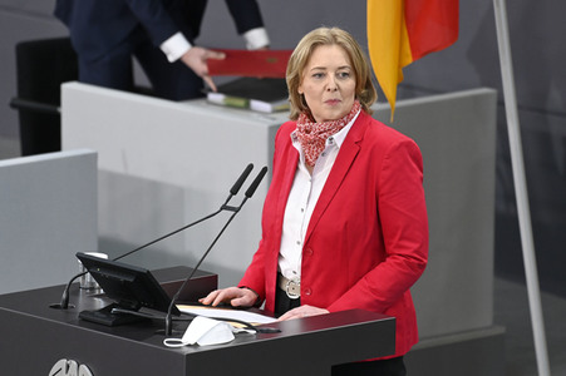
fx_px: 5656
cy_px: 188
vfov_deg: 3.8
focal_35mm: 360
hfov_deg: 5.7
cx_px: 283
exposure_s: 1/400
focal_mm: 360
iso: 8000
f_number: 5.6
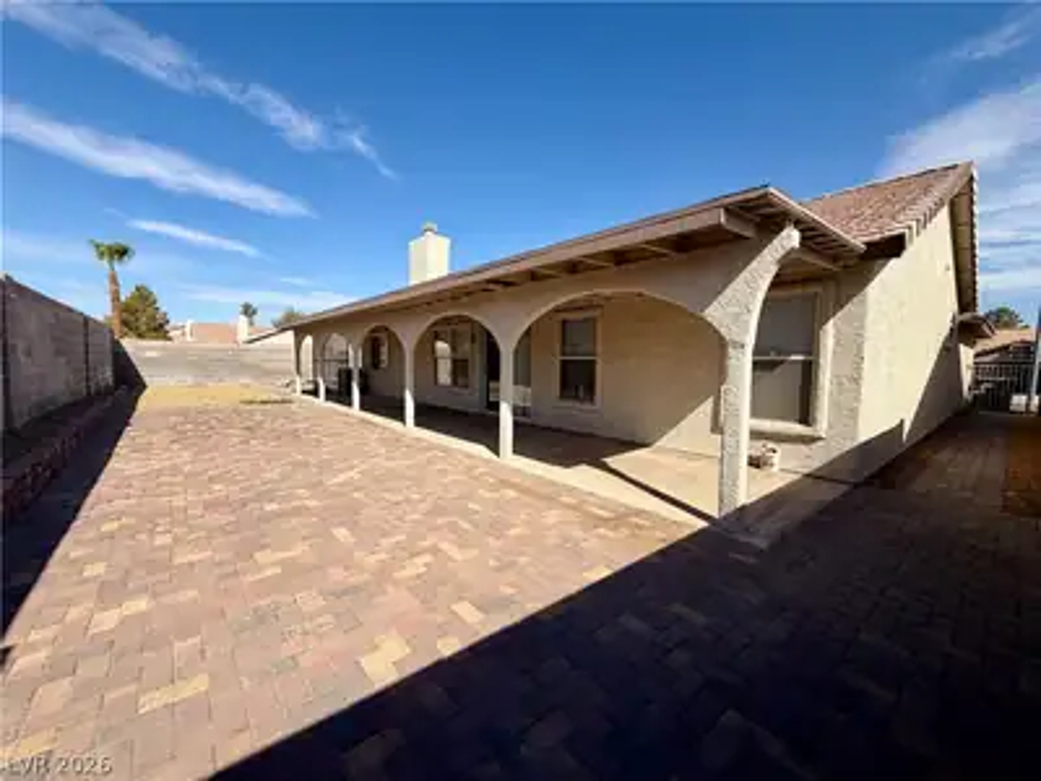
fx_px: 421
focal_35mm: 14
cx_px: 520
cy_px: 390
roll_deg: -0.7
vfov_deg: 85.7
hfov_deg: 102.1
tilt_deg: -5.2
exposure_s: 1/876
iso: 20
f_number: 2.2
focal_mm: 2.22
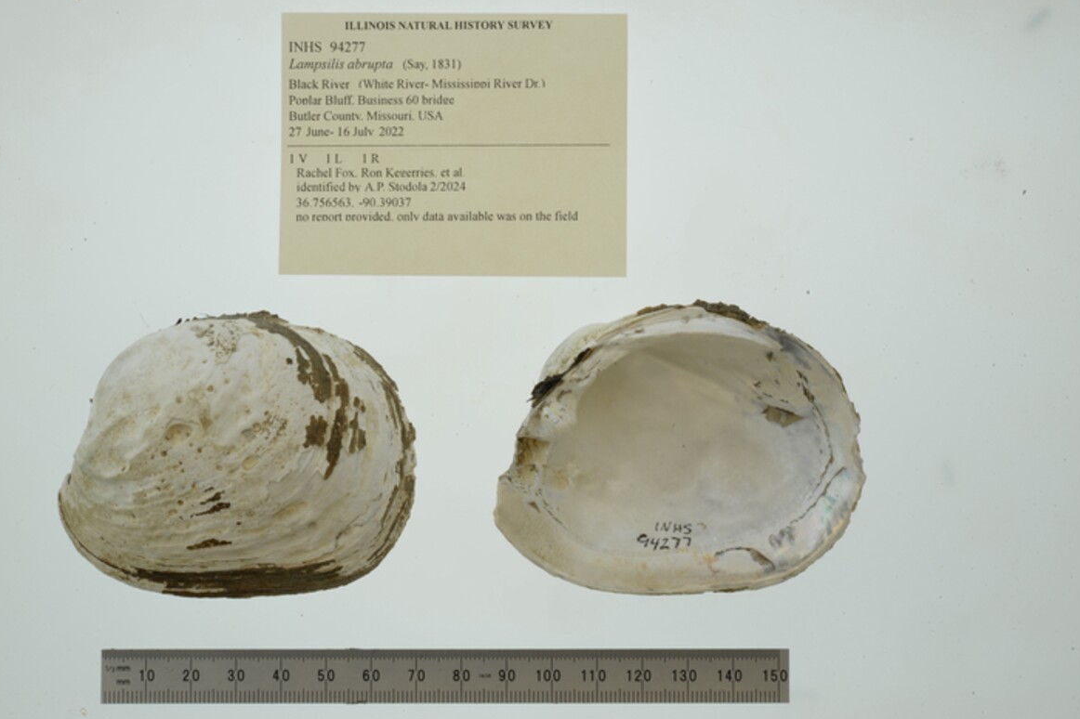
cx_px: 534
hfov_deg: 32.4
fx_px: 1859
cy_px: 349
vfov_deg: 21.9
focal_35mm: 62
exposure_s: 1/10
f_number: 32
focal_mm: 60
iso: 100
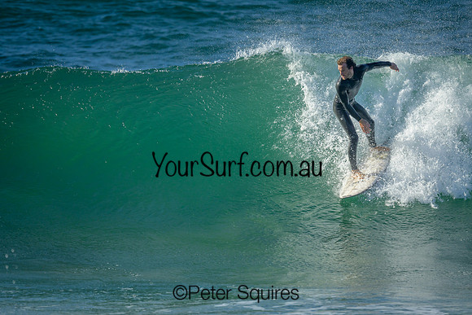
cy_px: 158
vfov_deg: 1.5
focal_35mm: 926
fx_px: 12147
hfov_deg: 2.2
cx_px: 239
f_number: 6.3
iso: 250
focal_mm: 800
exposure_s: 1/2000
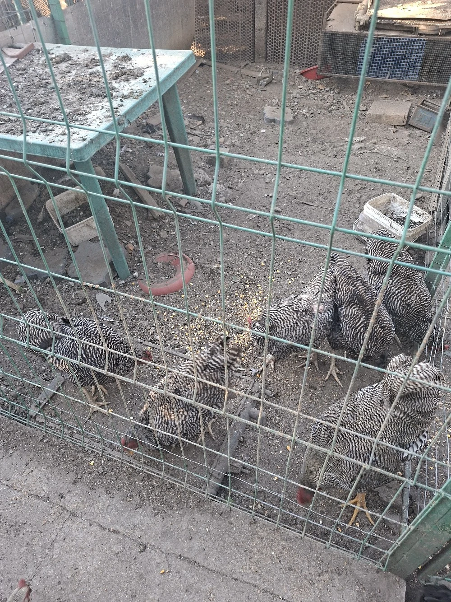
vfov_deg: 73.9
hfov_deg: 58.9
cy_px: 301
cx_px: 226
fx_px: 399
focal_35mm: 23
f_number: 1.8
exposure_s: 1/100
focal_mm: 5.54
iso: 100
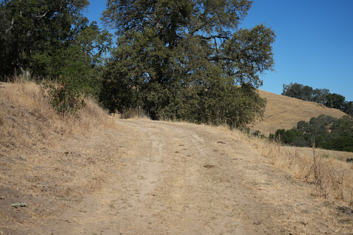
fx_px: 490
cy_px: 118
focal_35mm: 50
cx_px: 176
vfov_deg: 27.0
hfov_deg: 39.6
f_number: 4.5
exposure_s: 1/2500
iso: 250
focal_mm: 50
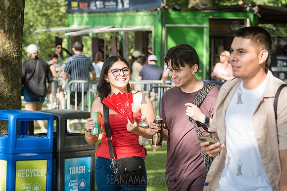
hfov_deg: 19.8
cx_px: 144
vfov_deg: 13.3
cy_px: 96
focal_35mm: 103
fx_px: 824
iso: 500
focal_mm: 100
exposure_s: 1/500
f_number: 4.5
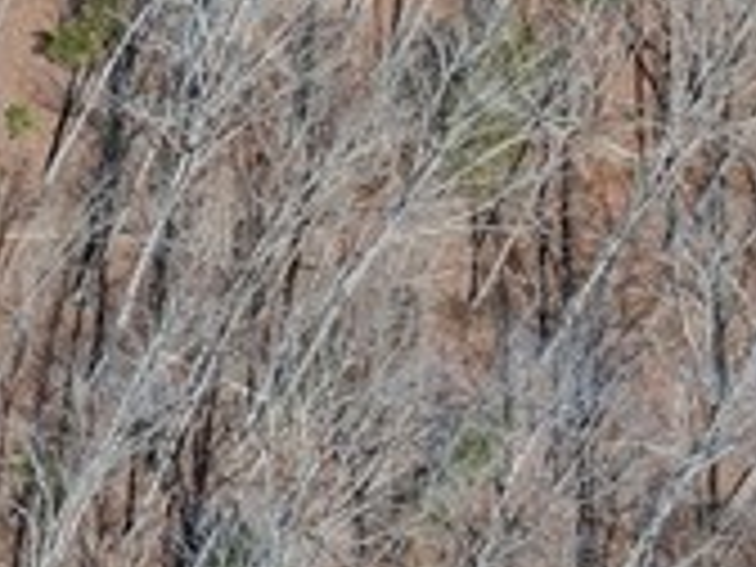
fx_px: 3189
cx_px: -1107
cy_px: 234
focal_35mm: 146
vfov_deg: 10.2
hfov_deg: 11.2
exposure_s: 1/640
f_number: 8
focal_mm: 12.29
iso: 400
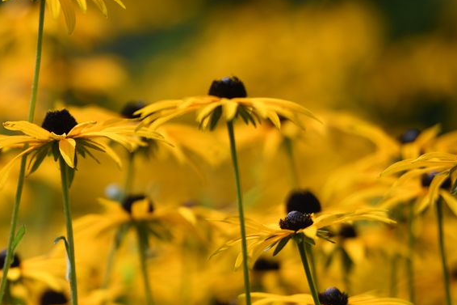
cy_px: 172
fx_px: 5381
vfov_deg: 3.2
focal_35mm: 424
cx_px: -23
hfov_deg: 4.9
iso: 100
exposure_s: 1/2000
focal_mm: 200
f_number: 2.8
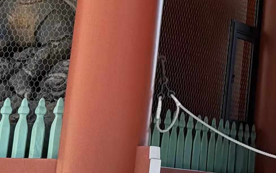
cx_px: 452
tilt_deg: +16.6
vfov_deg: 6.0
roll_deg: -2.9
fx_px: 1580
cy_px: -233
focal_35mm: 210
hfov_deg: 9.6
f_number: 1.78
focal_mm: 6.76
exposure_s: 1/475
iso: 100
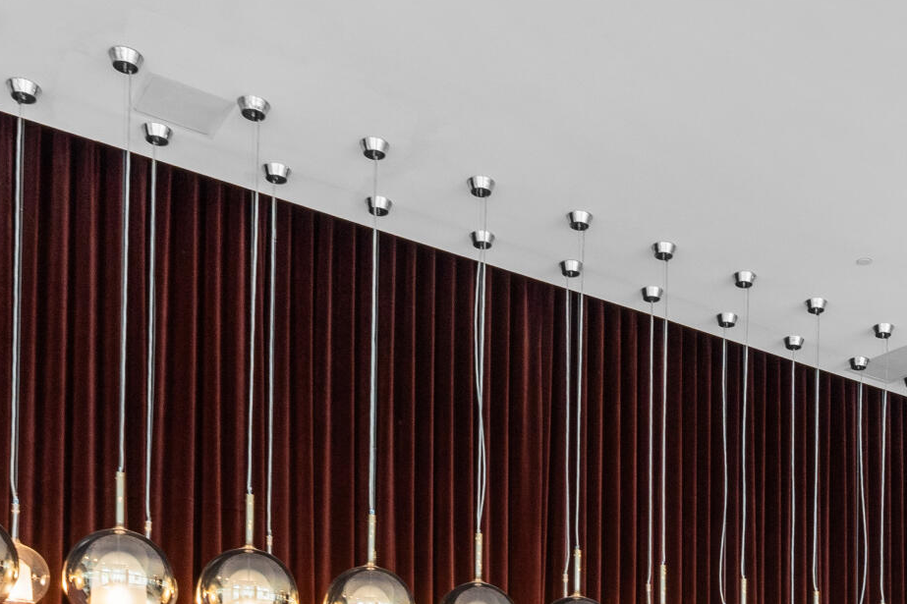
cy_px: 818
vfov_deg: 22.7
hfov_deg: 37.2
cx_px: 691
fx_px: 1310
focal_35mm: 52
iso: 500
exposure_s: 1/8
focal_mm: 16
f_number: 11
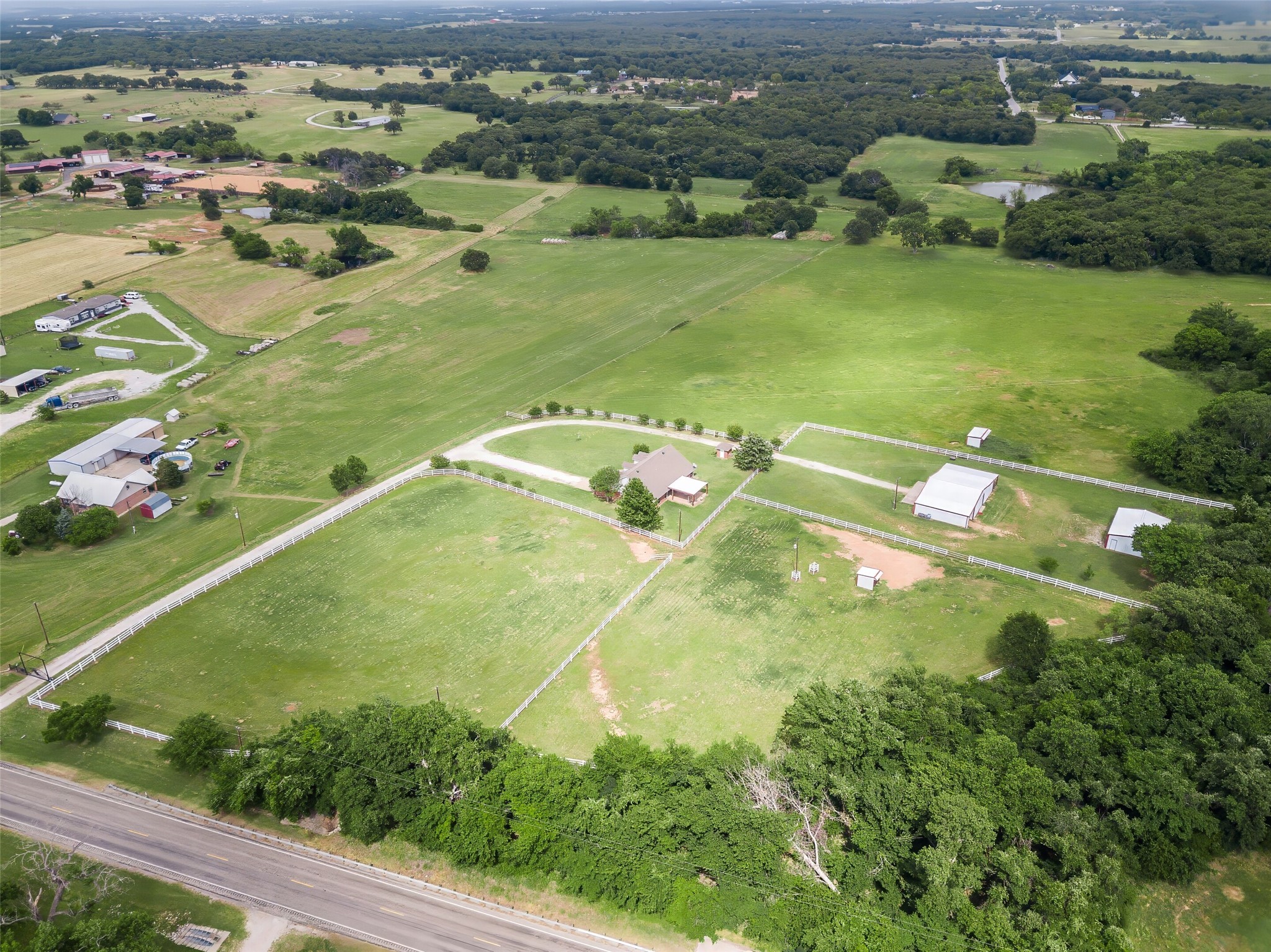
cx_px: 636
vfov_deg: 53.0
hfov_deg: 67.3
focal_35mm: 26
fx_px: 954
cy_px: 476
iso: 100
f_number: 2.2
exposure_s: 1/1000
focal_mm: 4.7
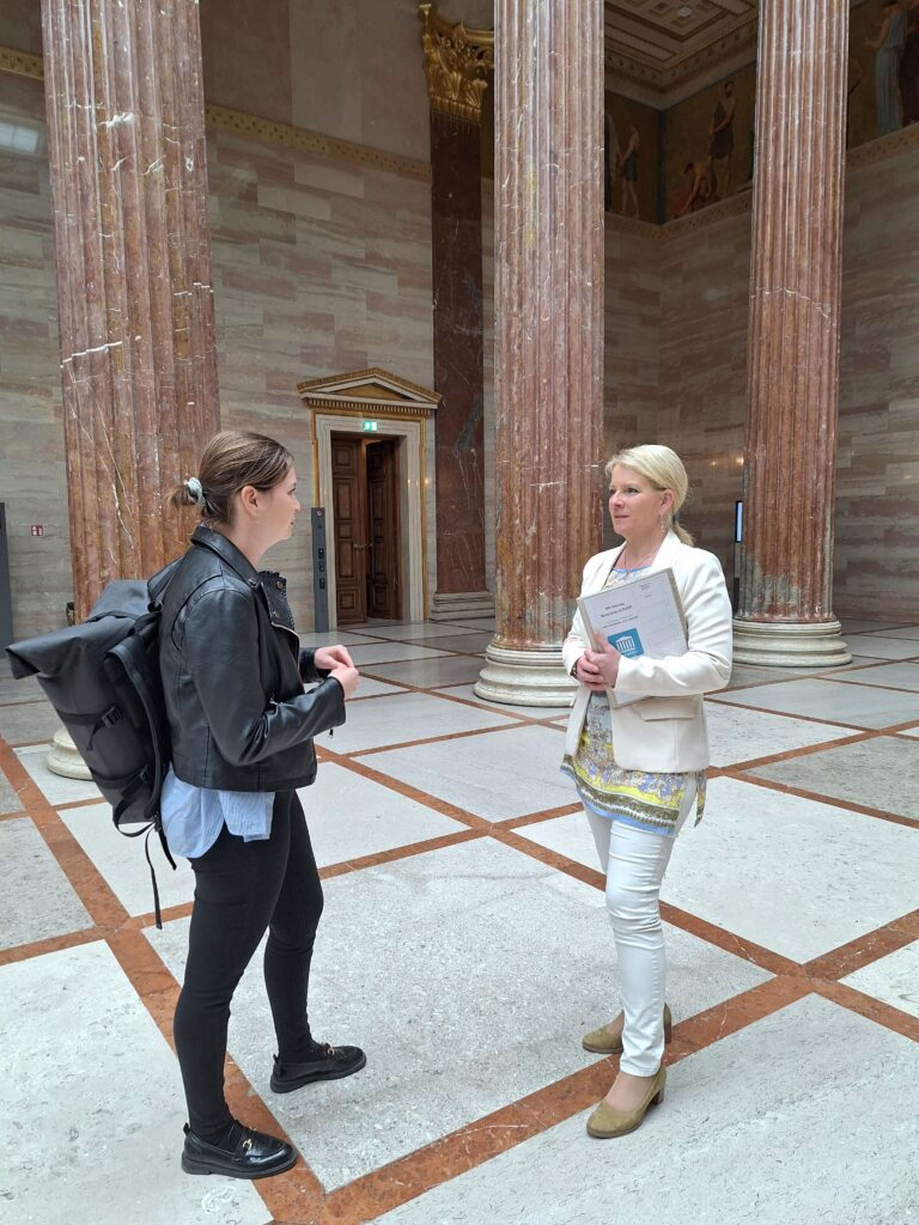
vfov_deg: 73.9
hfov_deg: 58.9
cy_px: 612
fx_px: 814
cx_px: 460
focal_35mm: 23
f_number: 1.8
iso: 64
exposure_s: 1/40
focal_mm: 5.54
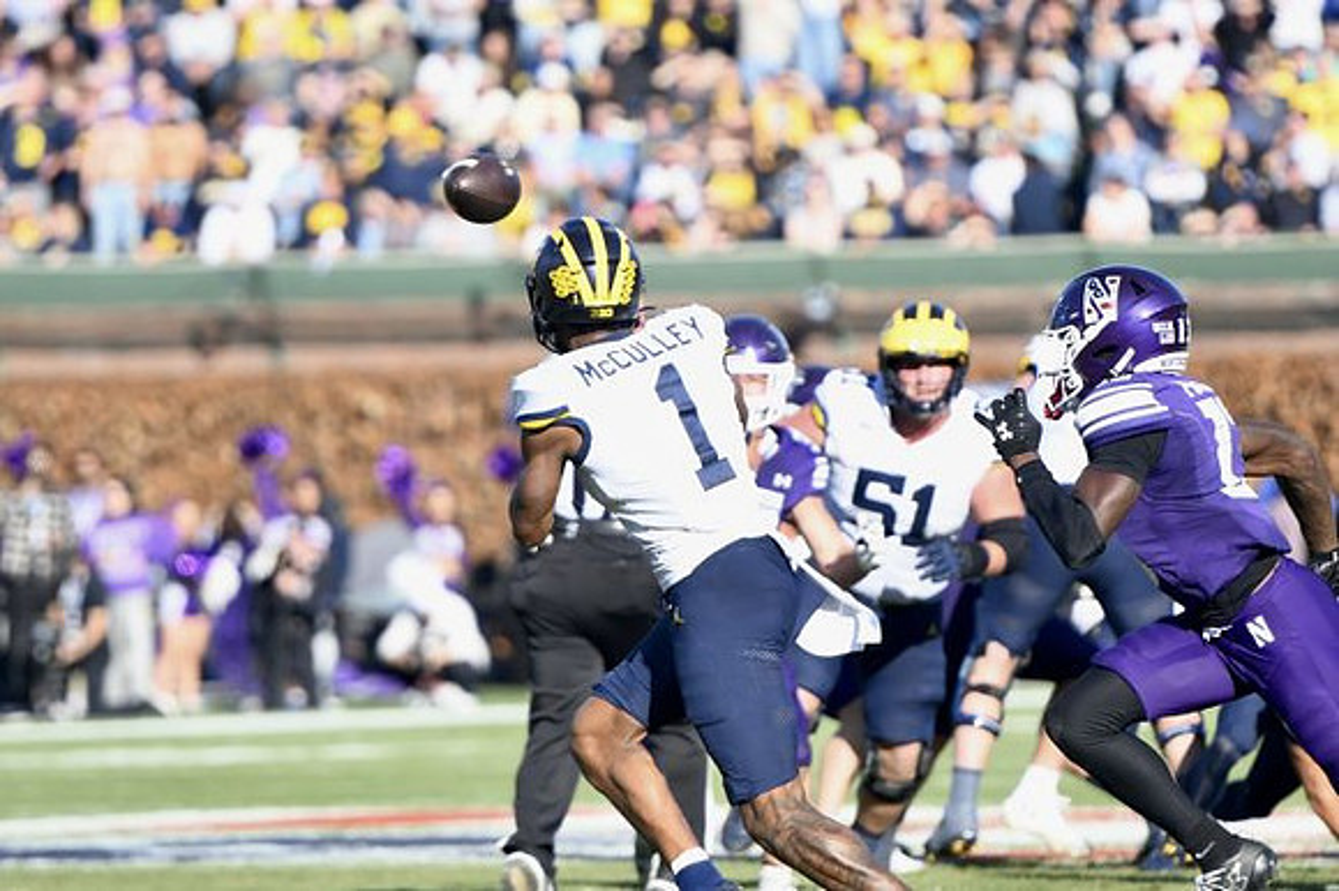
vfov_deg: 4.6
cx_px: 670
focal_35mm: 300
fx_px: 11152
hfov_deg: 6.9
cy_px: 446
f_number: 2.8
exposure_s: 1/1600
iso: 250
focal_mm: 200
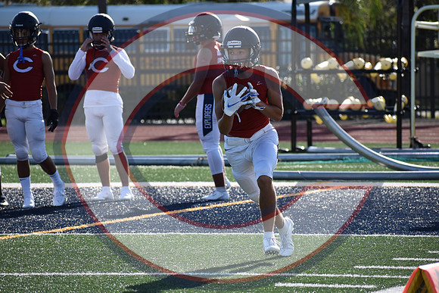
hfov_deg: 7.0
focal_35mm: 292
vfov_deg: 4.7
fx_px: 3568
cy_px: 146
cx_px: 220
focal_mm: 195
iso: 400
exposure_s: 1/1600
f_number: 6.3
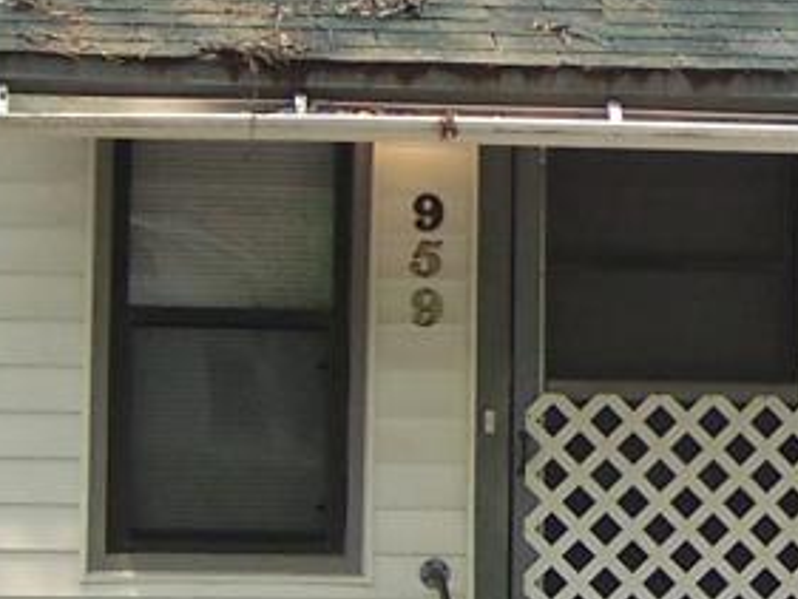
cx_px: 1011
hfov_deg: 11.2
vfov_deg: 8.6
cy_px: 346
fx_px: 3990
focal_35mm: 173
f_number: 2.8
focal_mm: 6.3
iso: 80
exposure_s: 1/250
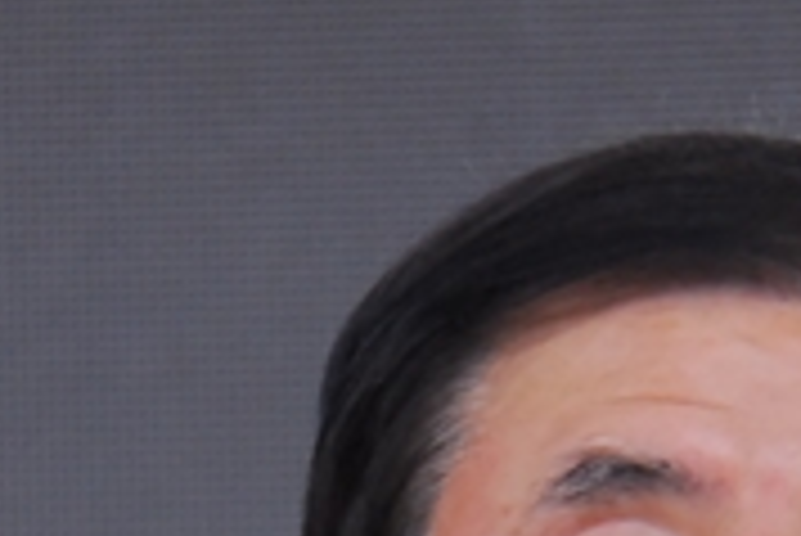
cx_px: 428
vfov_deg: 1.3
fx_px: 23421
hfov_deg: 2.0
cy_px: 971
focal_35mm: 1052
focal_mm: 125
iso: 400
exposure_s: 1/25
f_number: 5.6
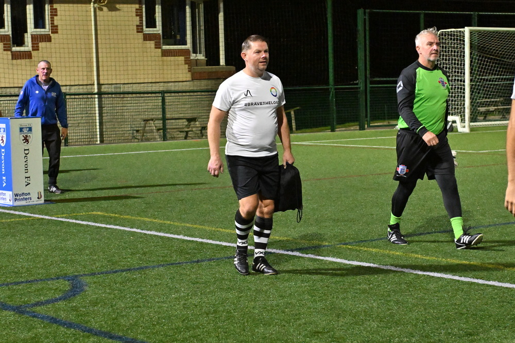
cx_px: 258
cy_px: 172
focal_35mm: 90
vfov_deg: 15.2
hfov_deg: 22.6
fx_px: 1287
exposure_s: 1/400
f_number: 4.5
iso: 8000
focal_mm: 60
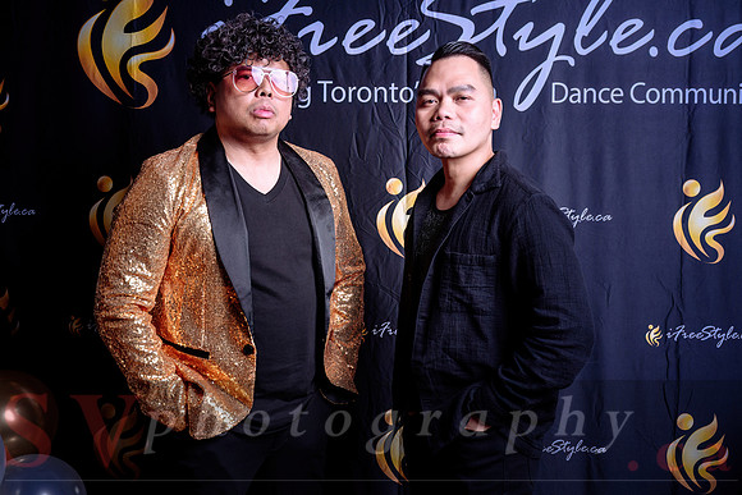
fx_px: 958
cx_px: 383
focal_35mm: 46
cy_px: 247
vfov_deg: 29.0
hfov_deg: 42.3
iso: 125
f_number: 4.5
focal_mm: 44
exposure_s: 1/160
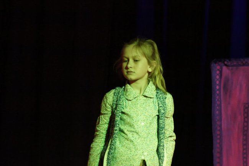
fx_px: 1658
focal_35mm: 240
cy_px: 83
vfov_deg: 5.7
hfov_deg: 8.6
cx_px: 124
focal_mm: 160
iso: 3200
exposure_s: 1/40
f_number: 5.6
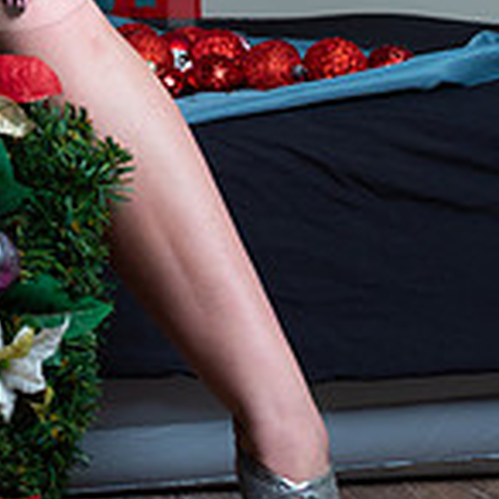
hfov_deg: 14.0
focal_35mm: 118
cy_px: -67
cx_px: -205
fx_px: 1924
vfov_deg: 14.4
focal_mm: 35
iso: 400
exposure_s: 1/640
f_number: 5
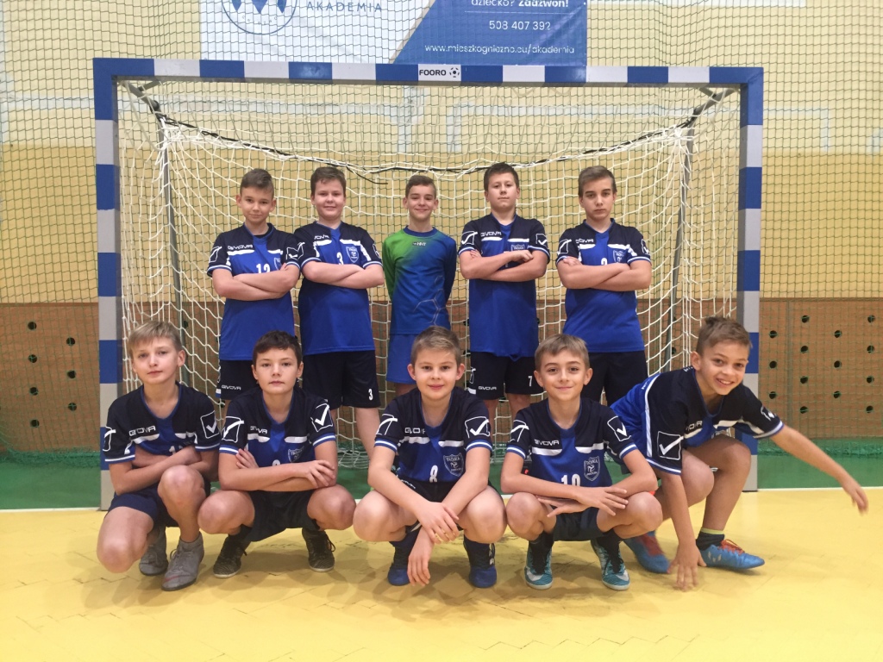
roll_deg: -0.4
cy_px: 331
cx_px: 442
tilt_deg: -1.7
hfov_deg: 61.7
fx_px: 740
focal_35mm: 29
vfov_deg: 48.2
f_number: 2.2
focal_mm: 4.15
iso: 200
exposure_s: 1/33
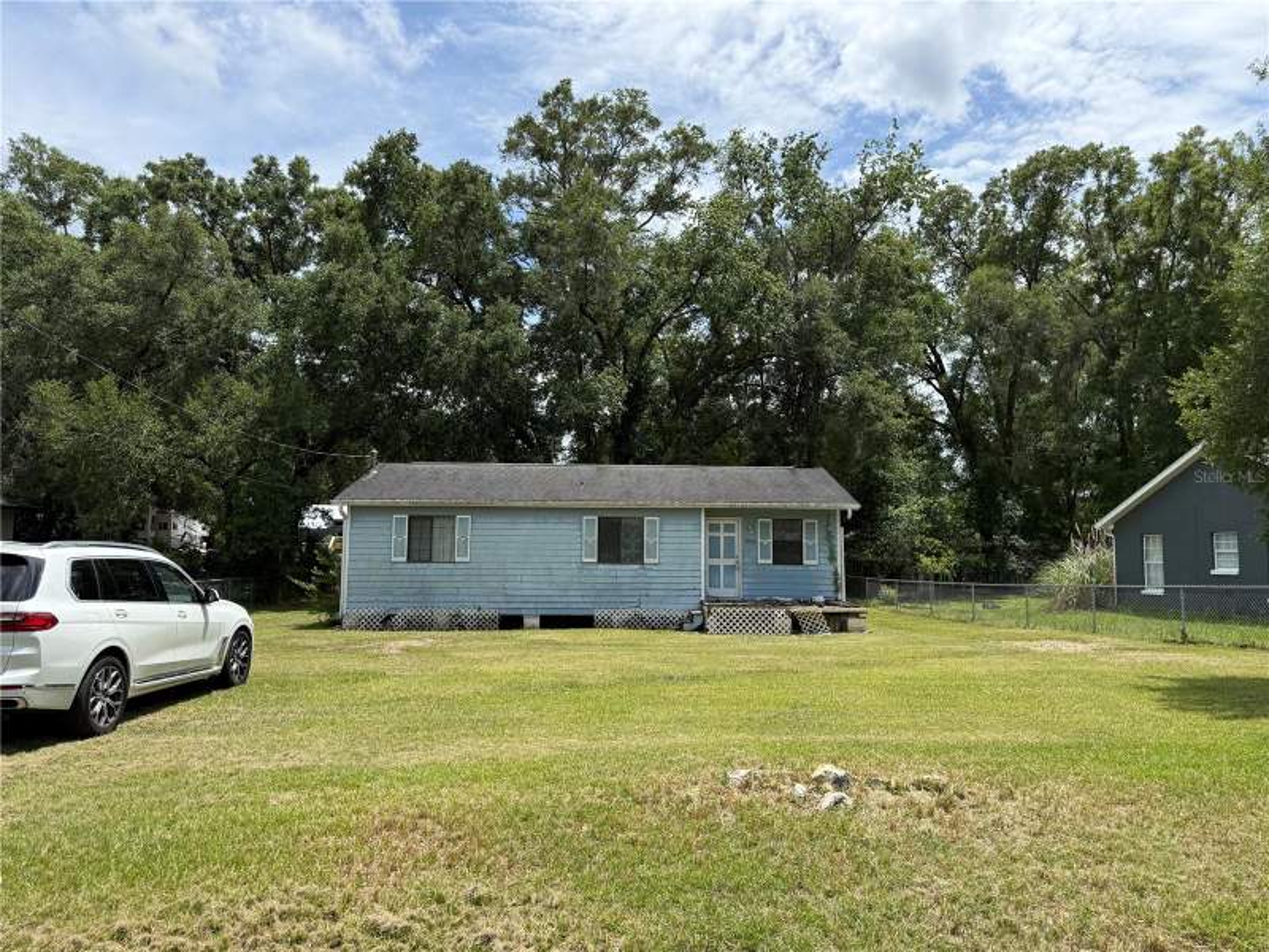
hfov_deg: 71.6
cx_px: 634
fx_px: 880
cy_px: 476
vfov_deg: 56.8
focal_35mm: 24
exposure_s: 1/4167
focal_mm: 6.76
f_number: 1.78
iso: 100
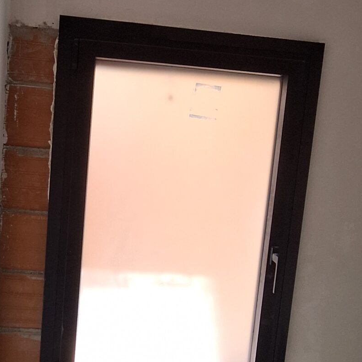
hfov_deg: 44.7
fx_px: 438
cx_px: 143
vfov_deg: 44.9
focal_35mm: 37
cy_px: 188
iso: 80
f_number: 2.2
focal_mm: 1.74
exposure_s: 1/50
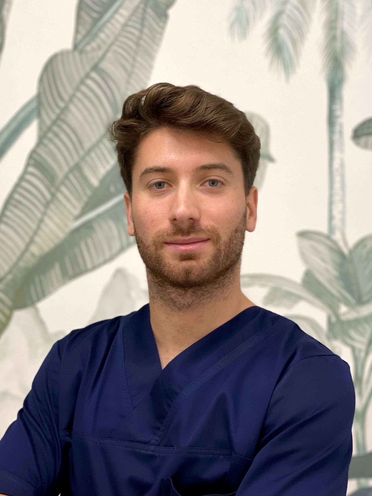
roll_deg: +0.8
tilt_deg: -0.7
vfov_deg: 29.3
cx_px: 186
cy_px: 302
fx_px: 946
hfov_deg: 22.3
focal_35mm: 66
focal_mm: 6
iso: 250
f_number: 2
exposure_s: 1/100
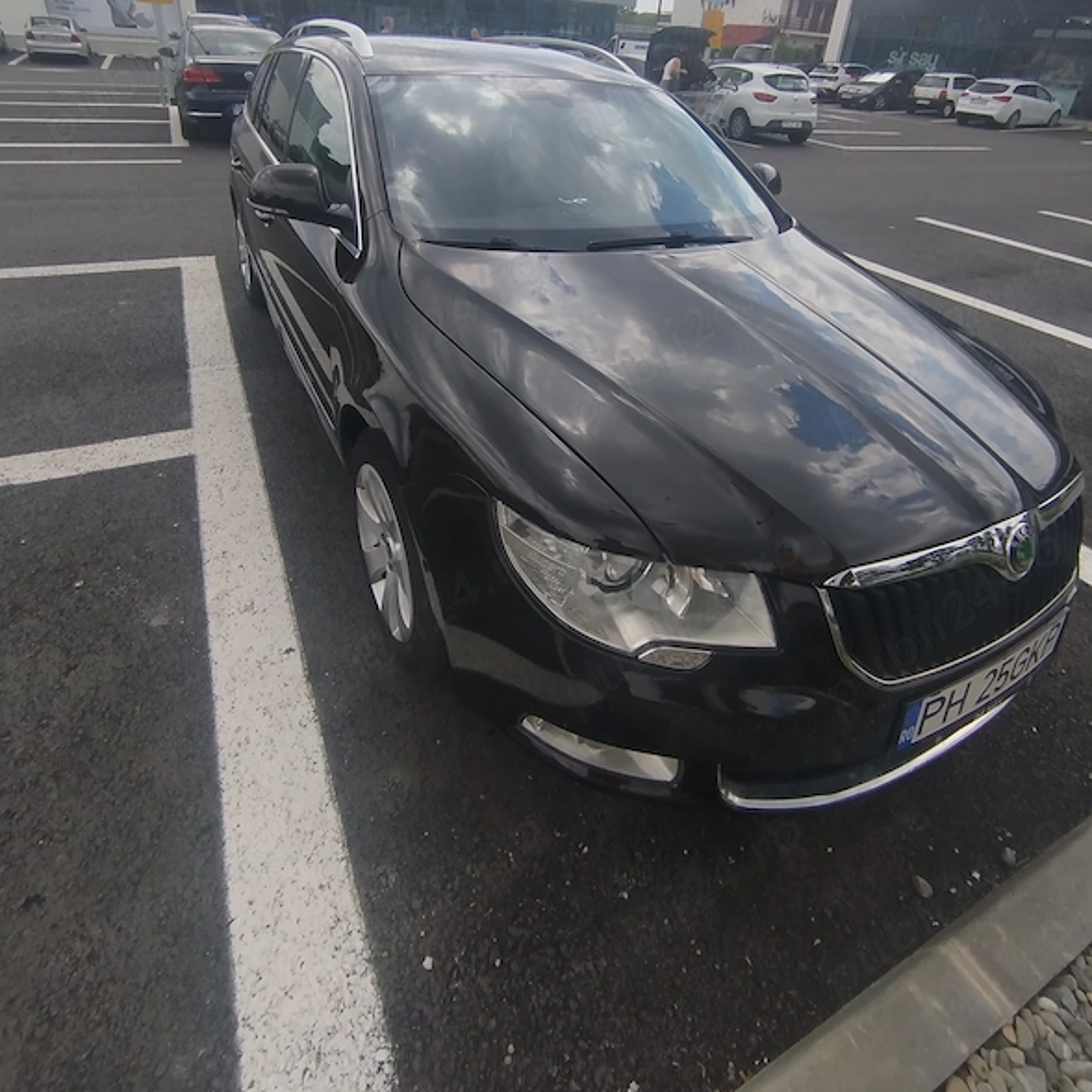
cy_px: 400
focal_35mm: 18
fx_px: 642
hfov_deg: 80.7
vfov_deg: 79.0
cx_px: 552
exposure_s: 1/1509
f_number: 2.2
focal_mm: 1.65
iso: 50
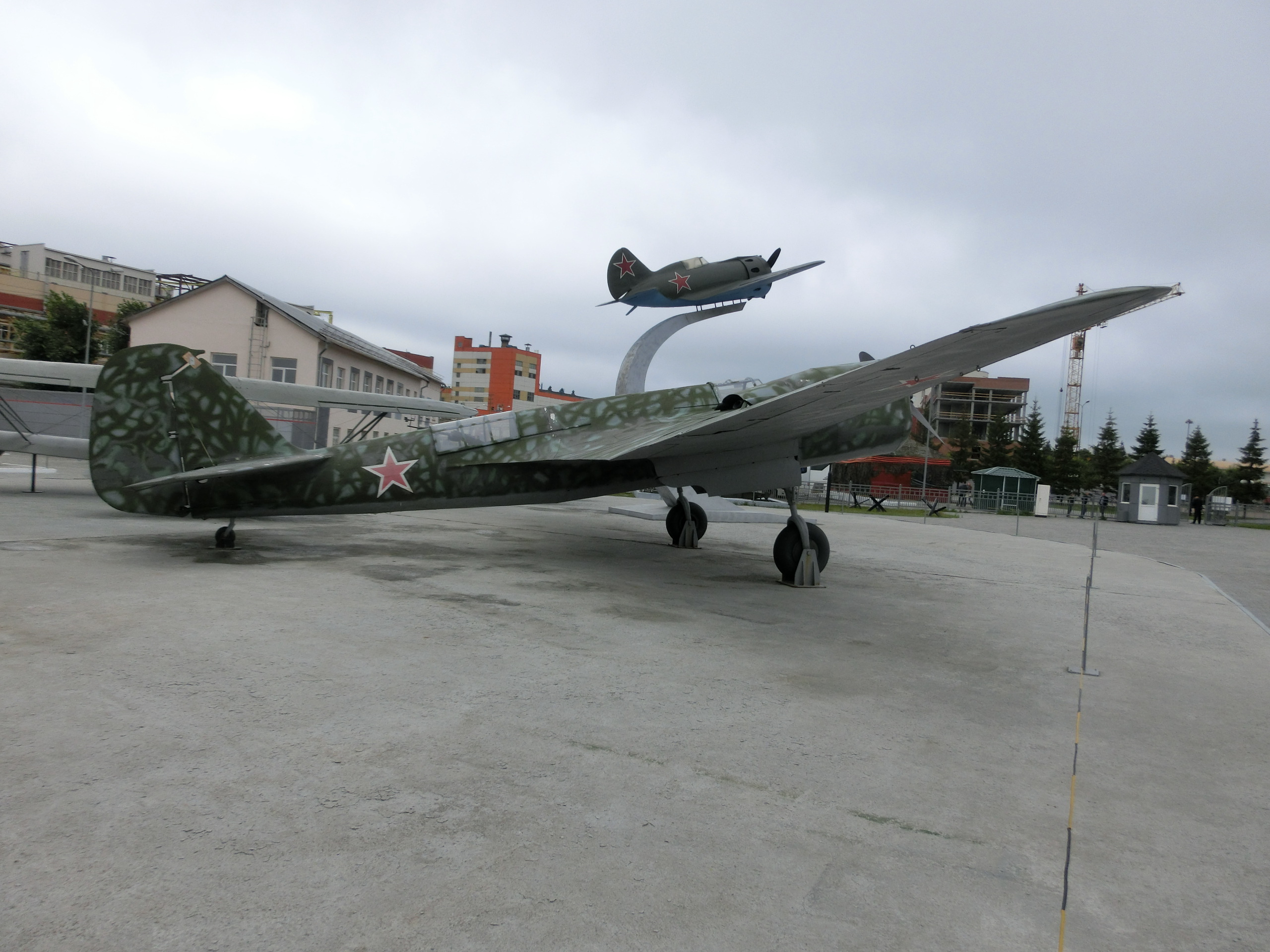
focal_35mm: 24
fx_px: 881
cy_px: 476
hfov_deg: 71.6
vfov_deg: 56.8
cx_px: 635
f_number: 3
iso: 80
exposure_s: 1/640
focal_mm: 4.24
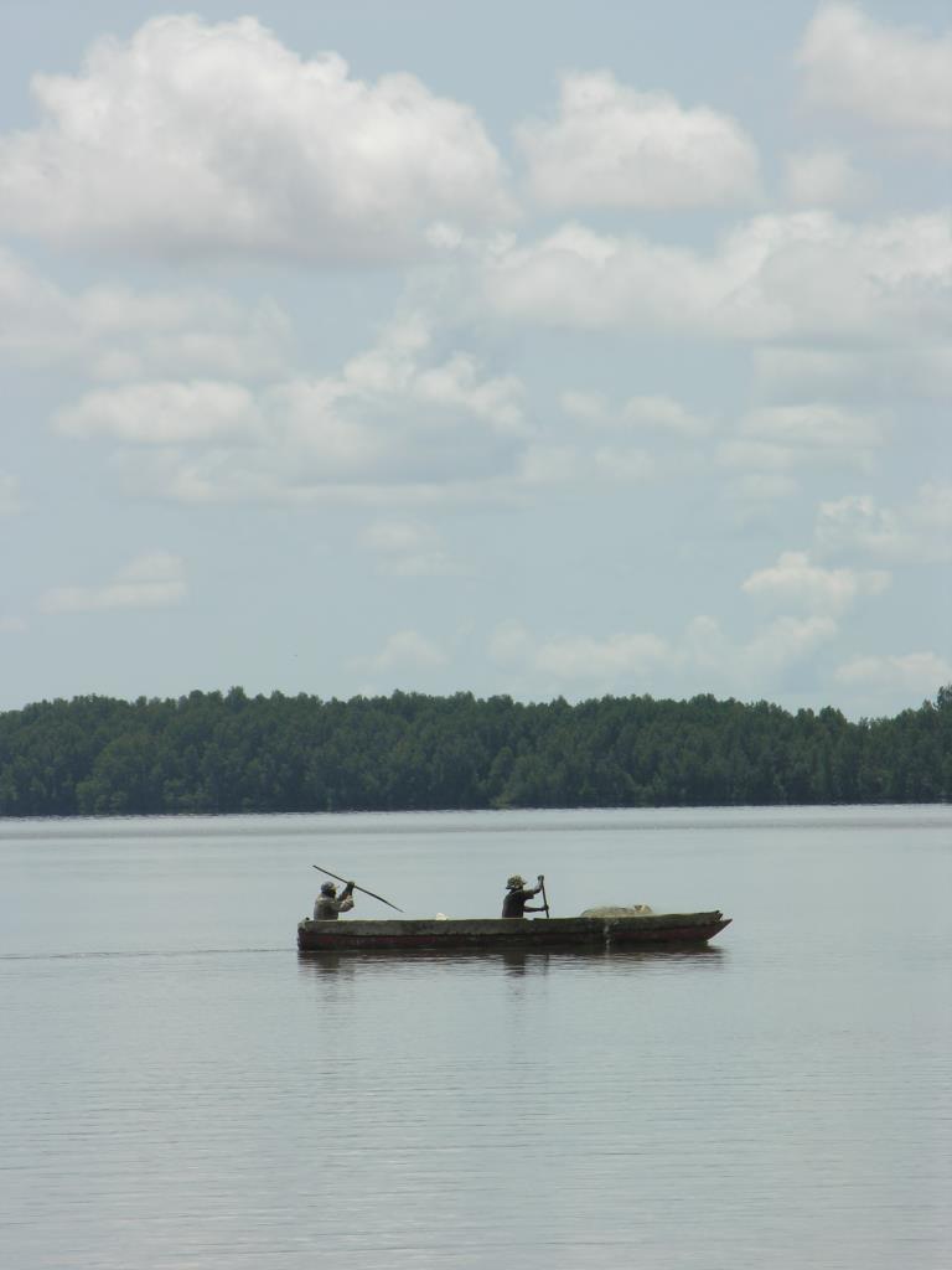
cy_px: 635
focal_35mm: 350
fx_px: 12834
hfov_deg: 4.2
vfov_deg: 5.7
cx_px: 476
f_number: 7.4
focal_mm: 89
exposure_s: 1/243
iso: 50
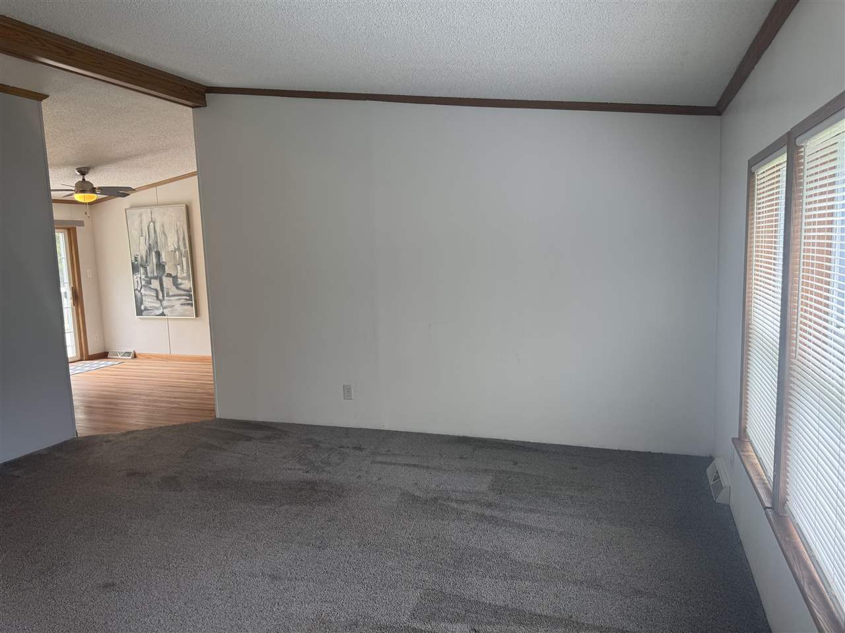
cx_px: 422
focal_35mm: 24
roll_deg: +2.2
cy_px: 316
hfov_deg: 71.6
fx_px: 586
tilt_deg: -8.9
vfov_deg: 56.8
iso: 80
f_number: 1.78
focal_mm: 6.76
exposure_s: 1/120
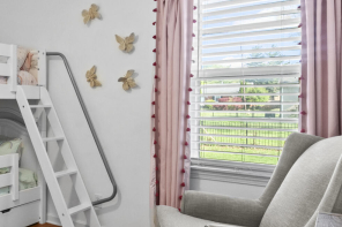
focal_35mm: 38
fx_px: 361
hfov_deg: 44.0
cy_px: 103
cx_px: 7
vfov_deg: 35.0
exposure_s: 1/1.67
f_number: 14
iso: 400
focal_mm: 10
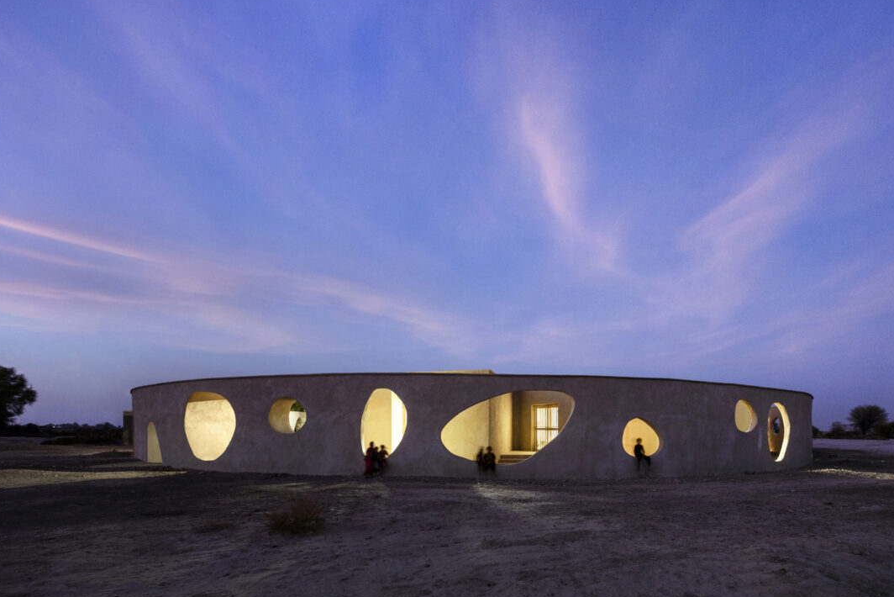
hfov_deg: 100.3
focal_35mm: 15
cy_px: 301
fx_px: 373
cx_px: 466
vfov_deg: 77.4
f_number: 9
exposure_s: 20
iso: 320
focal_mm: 14
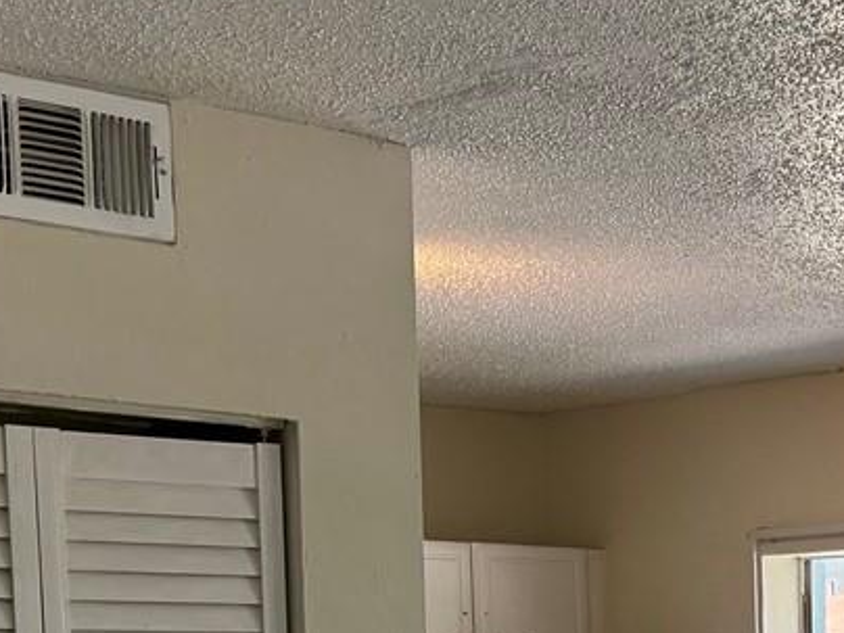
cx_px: 1174
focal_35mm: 103
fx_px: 2511
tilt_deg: -5.4
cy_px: 963
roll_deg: +0.3
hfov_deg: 17.6
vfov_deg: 13.5
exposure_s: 1/233
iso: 64
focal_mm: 5.96
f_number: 1.6
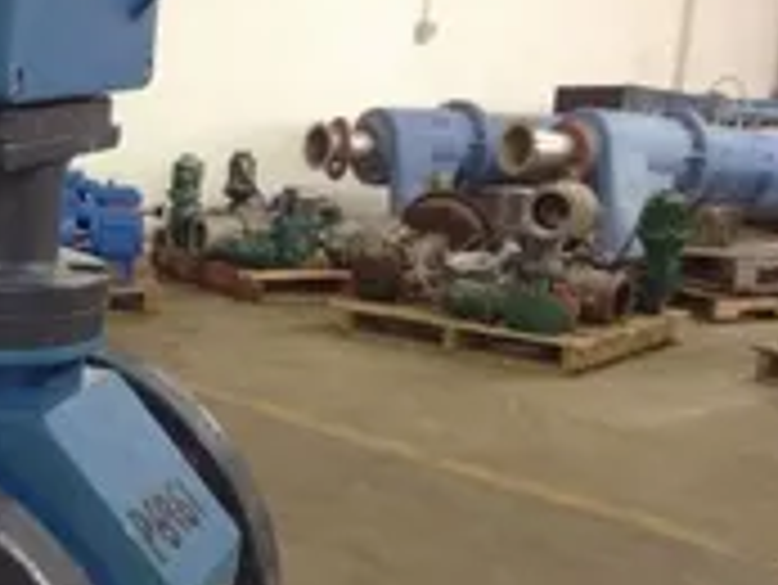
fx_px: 1822
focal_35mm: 81
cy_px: 414
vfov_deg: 18.2
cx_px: -108
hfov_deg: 22.5
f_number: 2.4
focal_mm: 4.28
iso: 160
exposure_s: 1/20
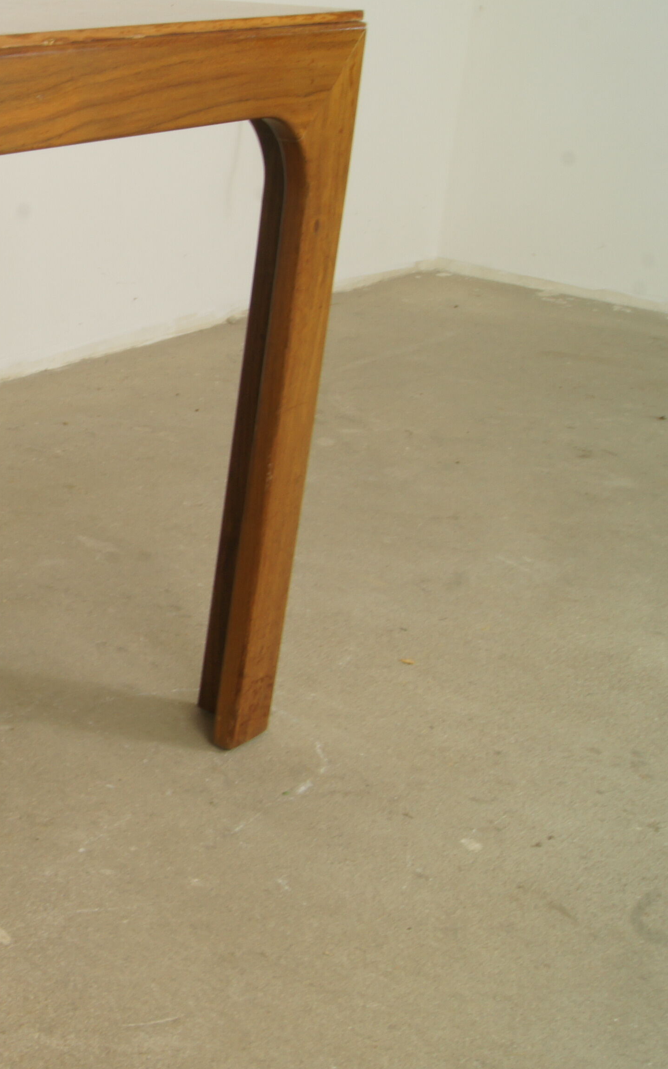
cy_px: 568
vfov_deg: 26.1
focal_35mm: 79
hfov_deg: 15.3
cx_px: -321
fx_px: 2301
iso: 200
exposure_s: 1
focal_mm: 26
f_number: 25
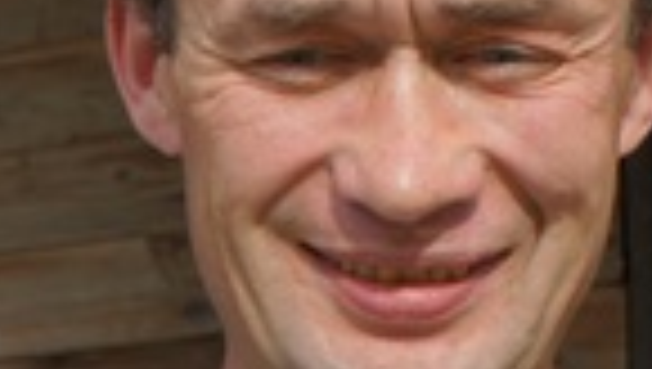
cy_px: 873
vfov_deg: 5.5
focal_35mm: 216
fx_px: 3737
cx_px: 180
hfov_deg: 10.0
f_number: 5
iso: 200
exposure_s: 1/500
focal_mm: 25
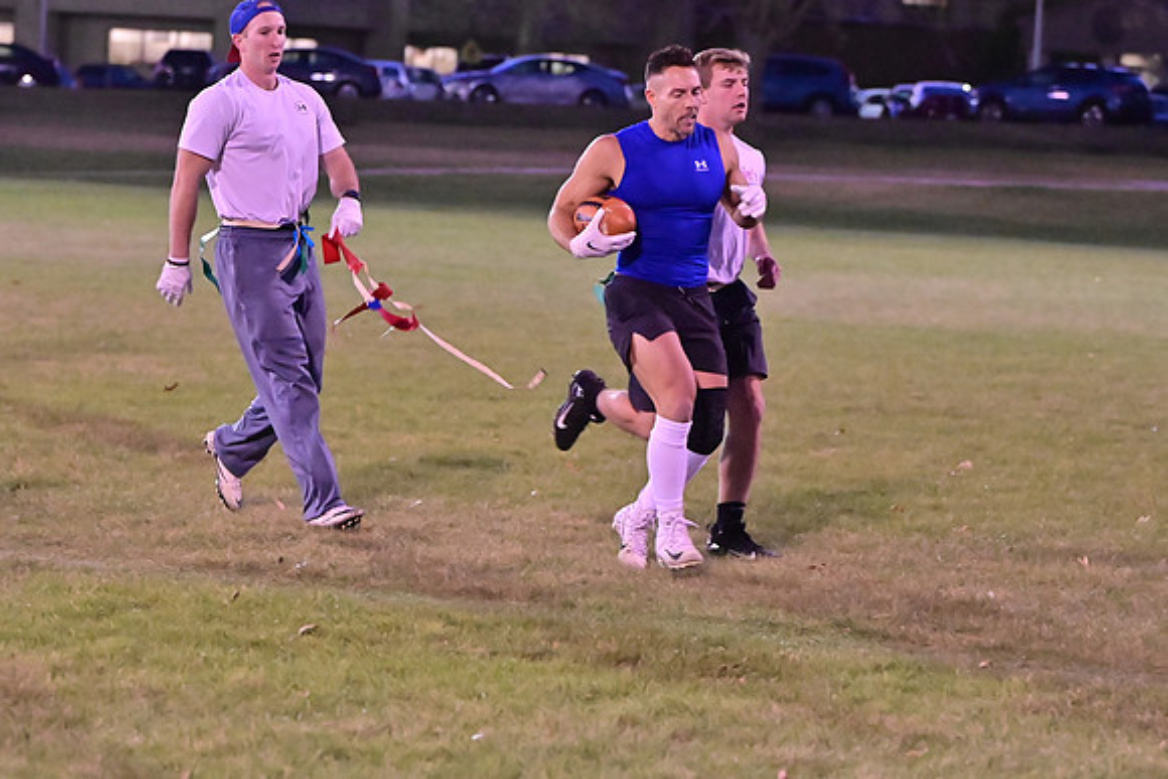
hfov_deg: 13.1
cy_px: 390
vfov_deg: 8.7
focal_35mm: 157
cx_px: 584
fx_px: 5095
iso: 6400
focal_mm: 105
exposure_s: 1/320
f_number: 4
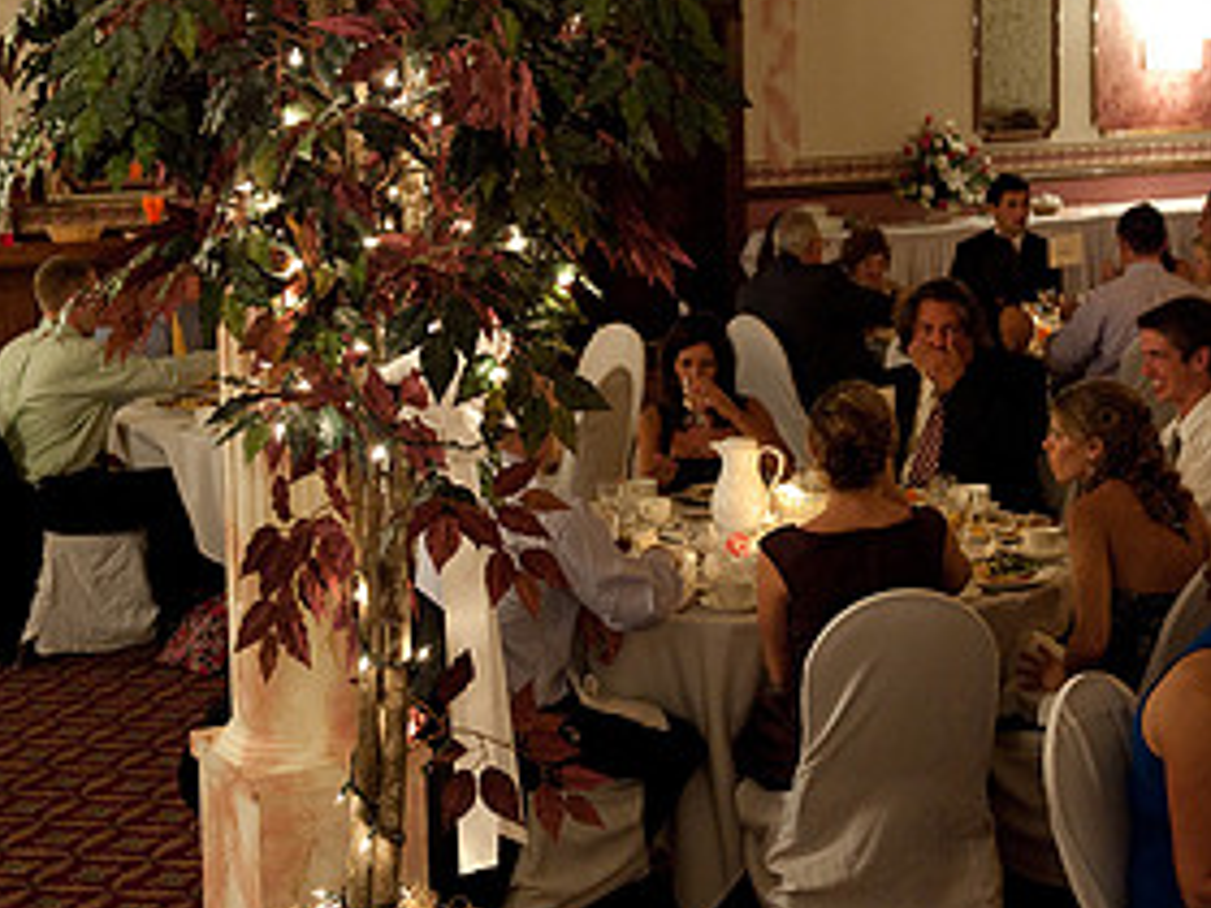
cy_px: 350
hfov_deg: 28.6
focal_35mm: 68
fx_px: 2379
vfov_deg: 21.6
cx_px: 569
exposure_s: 1/40
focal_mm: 44
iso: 3200
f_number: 4
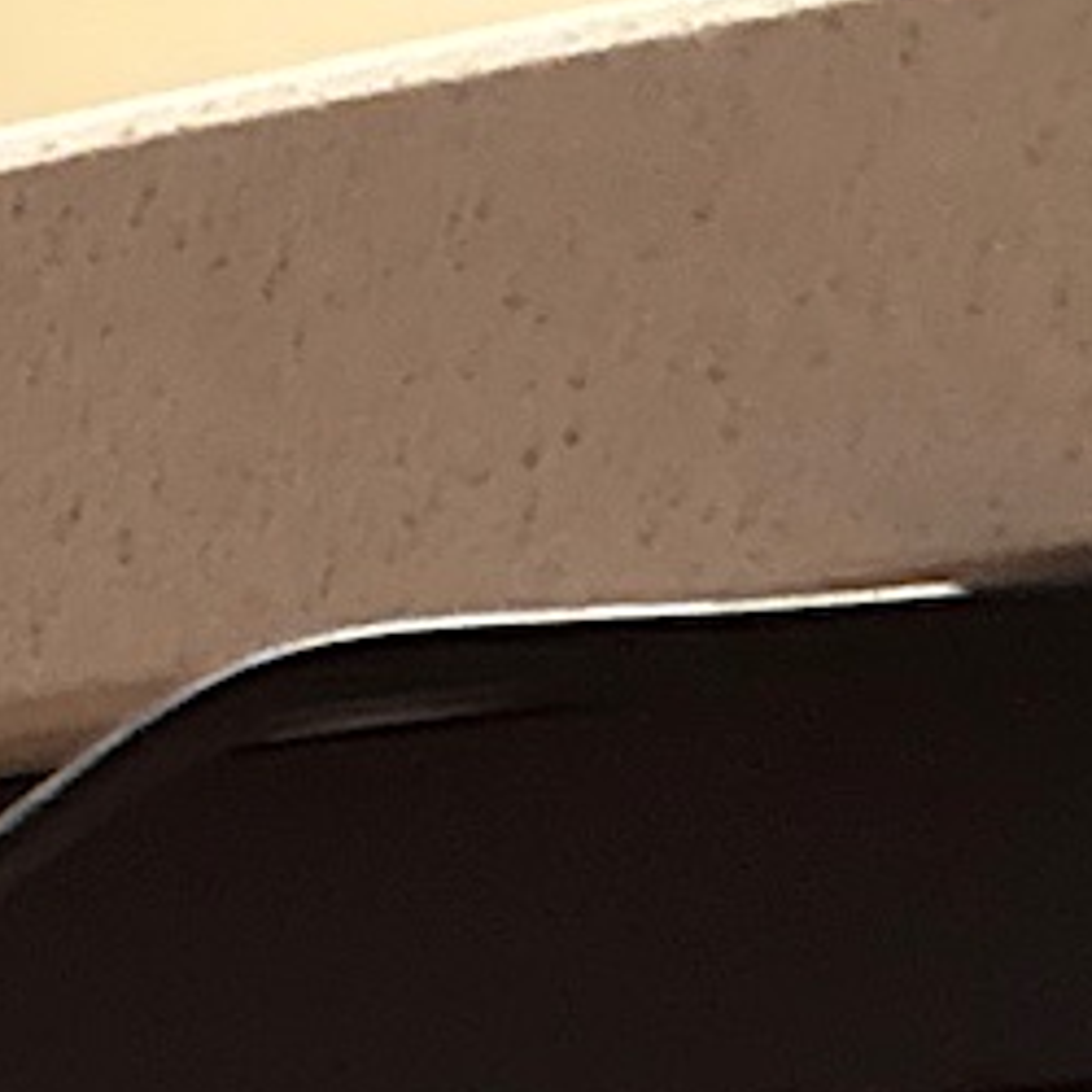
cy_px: 3145
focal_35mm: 174
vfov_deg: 8.6
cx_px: -1337
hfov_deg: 9.2
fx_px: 6210
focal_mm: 6.76
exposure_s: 1/40
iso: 1000
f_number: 1.78
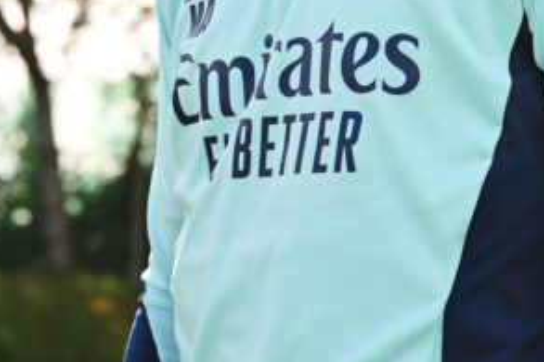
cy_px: -146
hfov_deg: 9.8
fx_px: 3171
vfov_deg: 6.5
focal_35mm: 210
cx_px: 373
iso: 64
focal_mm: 60
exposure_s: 1/200
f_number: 5
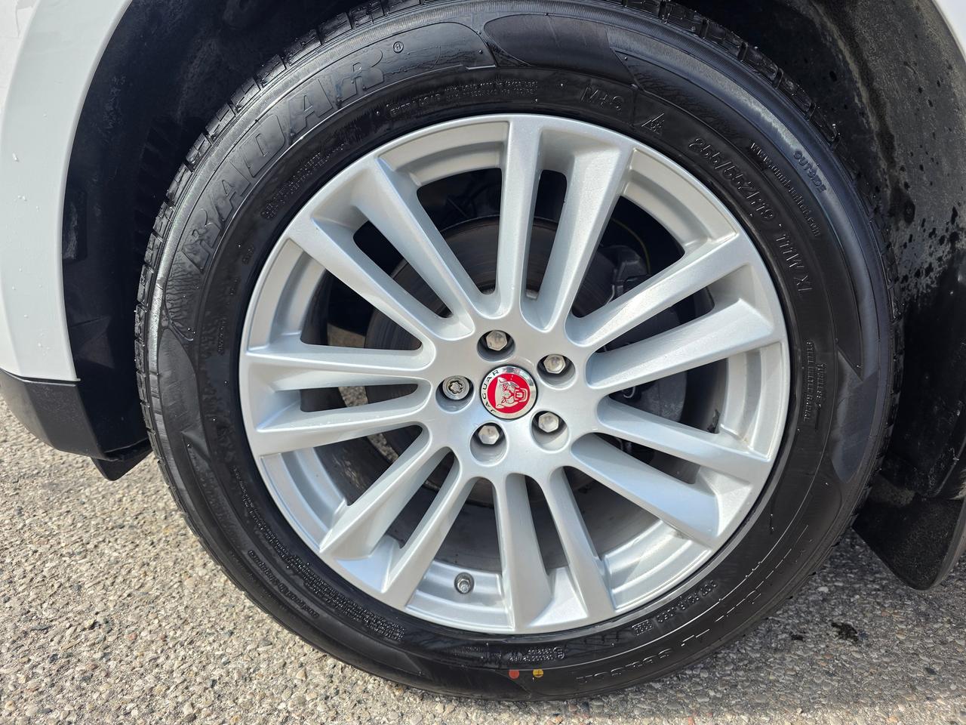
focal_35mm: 23
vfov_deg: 58.9
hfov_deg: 73.9
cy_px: 362
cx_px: 483
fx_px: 642
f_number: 1.7
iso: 80
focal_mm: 6.3
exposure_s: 1/2192
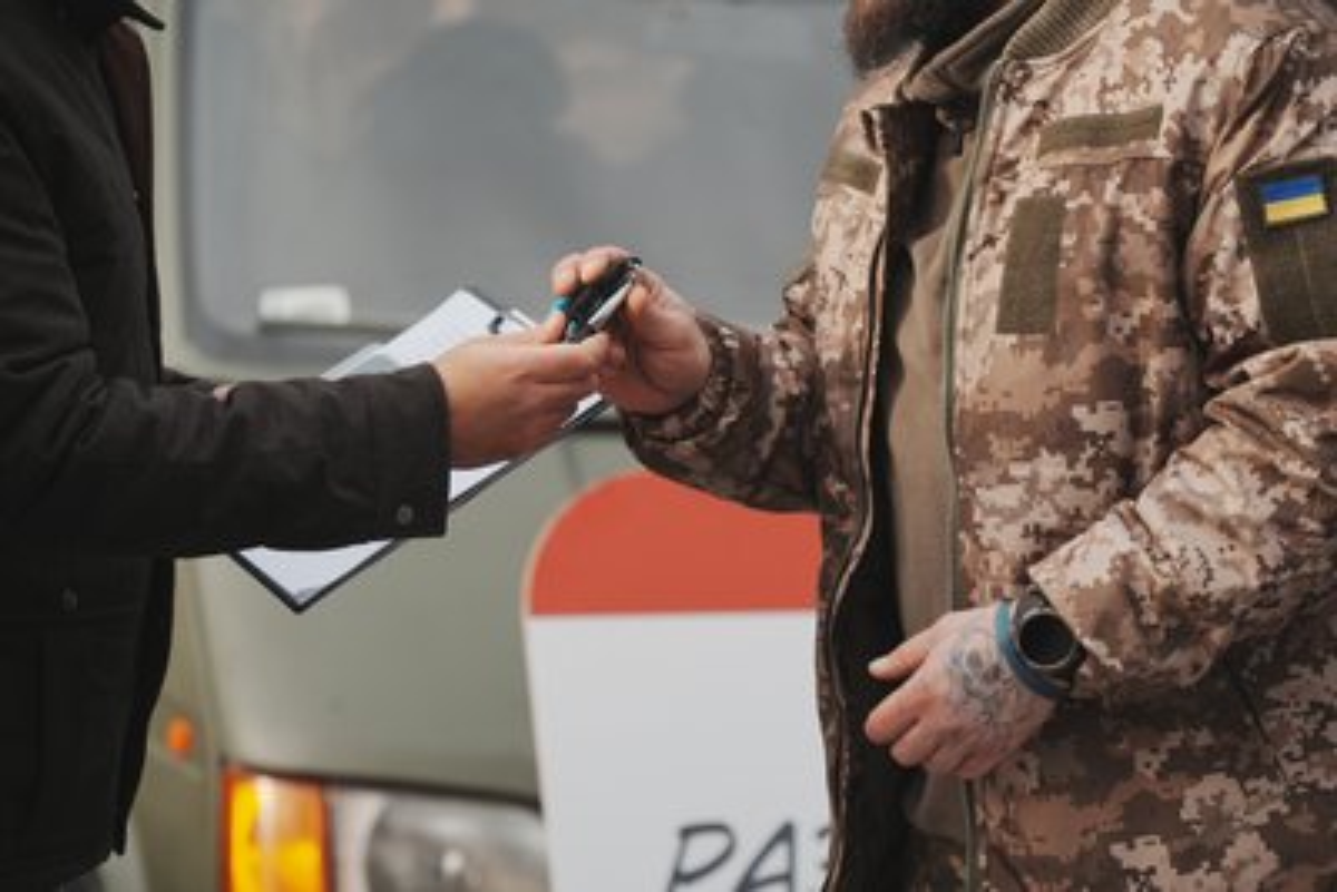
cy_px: 446
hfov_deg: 13.1
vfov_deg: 8.7
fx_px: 5833
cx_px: 668
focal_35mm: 157
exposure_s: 1/640
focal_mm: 157
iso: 400
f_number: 5.6
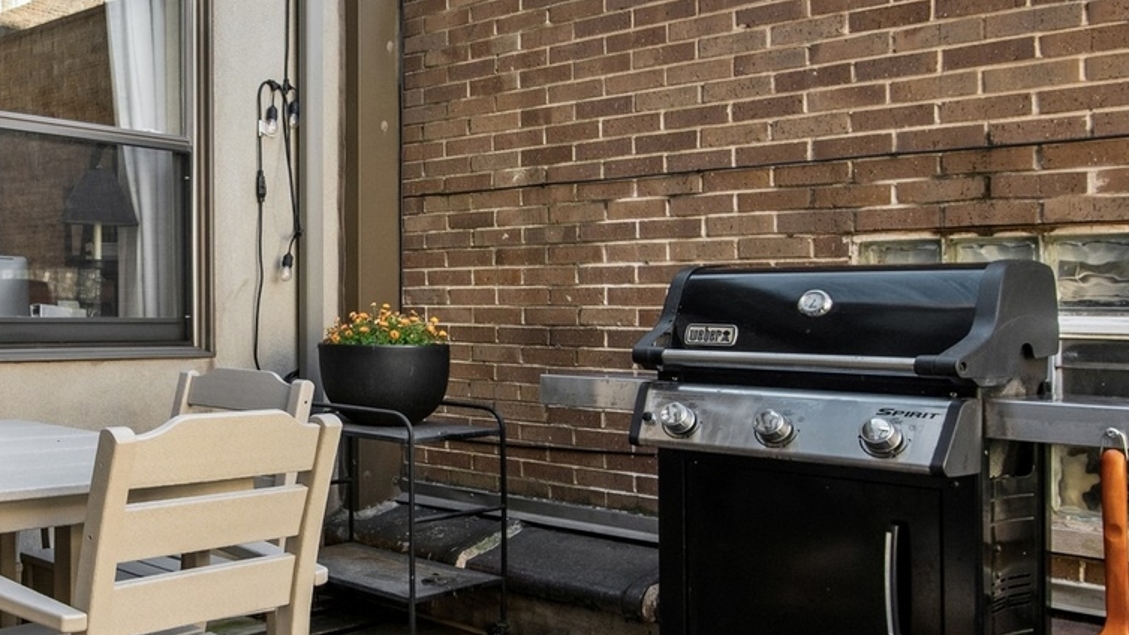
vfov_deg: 32.7
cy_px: 400
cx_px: 166
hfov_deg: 50.5
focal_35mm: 36
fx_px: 1078
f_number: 8
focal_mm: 16
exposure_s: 1/100
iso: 400
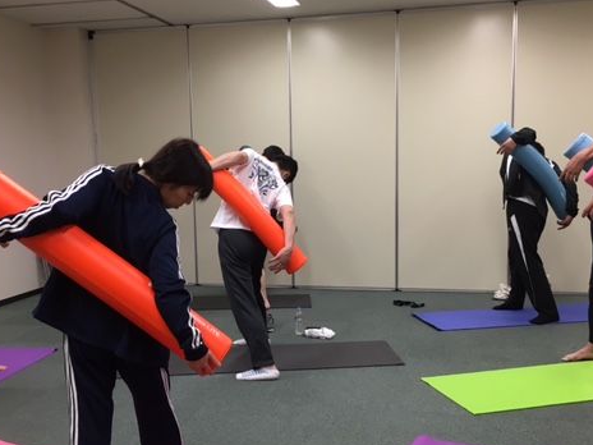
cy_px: 257
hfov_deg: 46.8
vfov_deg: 35.9
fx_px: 685
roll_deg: +1.3
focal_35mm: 40
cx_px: 291
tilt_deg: -8.3
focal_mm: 4.15
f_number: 2.2
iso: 64
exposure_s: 1/30
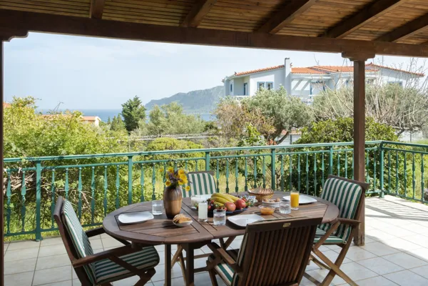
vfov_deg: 45.0
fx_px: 345
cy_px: 143
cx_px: 214
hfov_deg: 63.7
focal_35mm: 29
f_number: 18
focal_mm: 29
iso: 640
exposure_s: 1/160
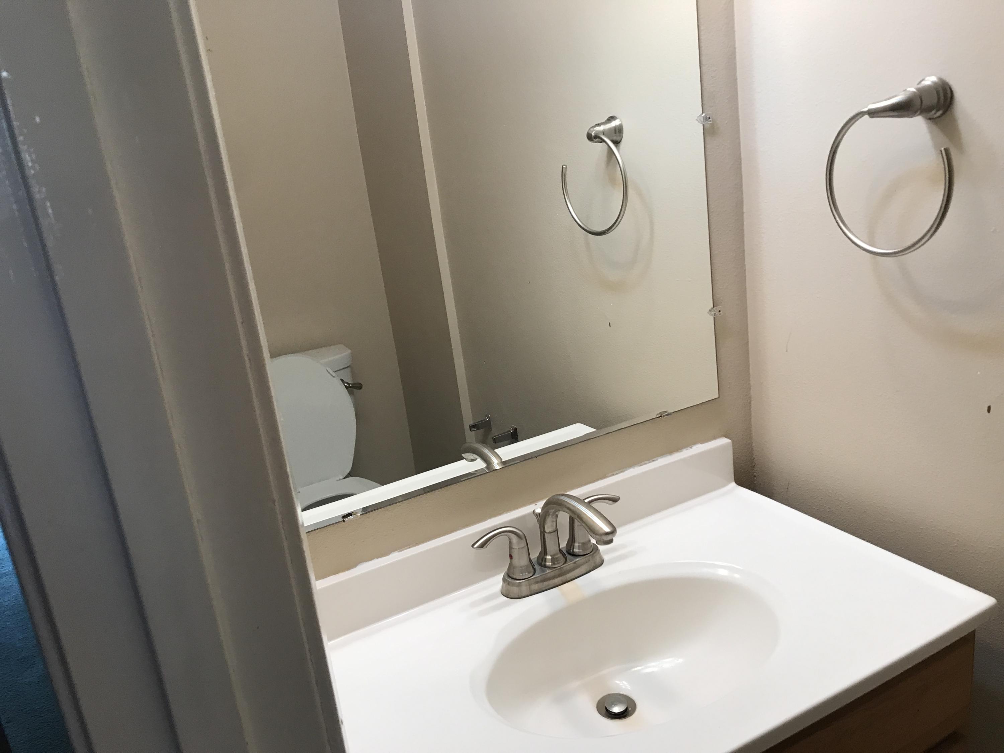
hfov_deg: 63.4
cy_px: 376
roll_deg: +5.6
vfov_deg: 49.7
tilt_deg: -18.1
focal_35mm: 28
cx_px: 502
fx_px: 812
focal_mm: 3.99
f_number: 1.8
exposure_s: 1/30
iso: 25
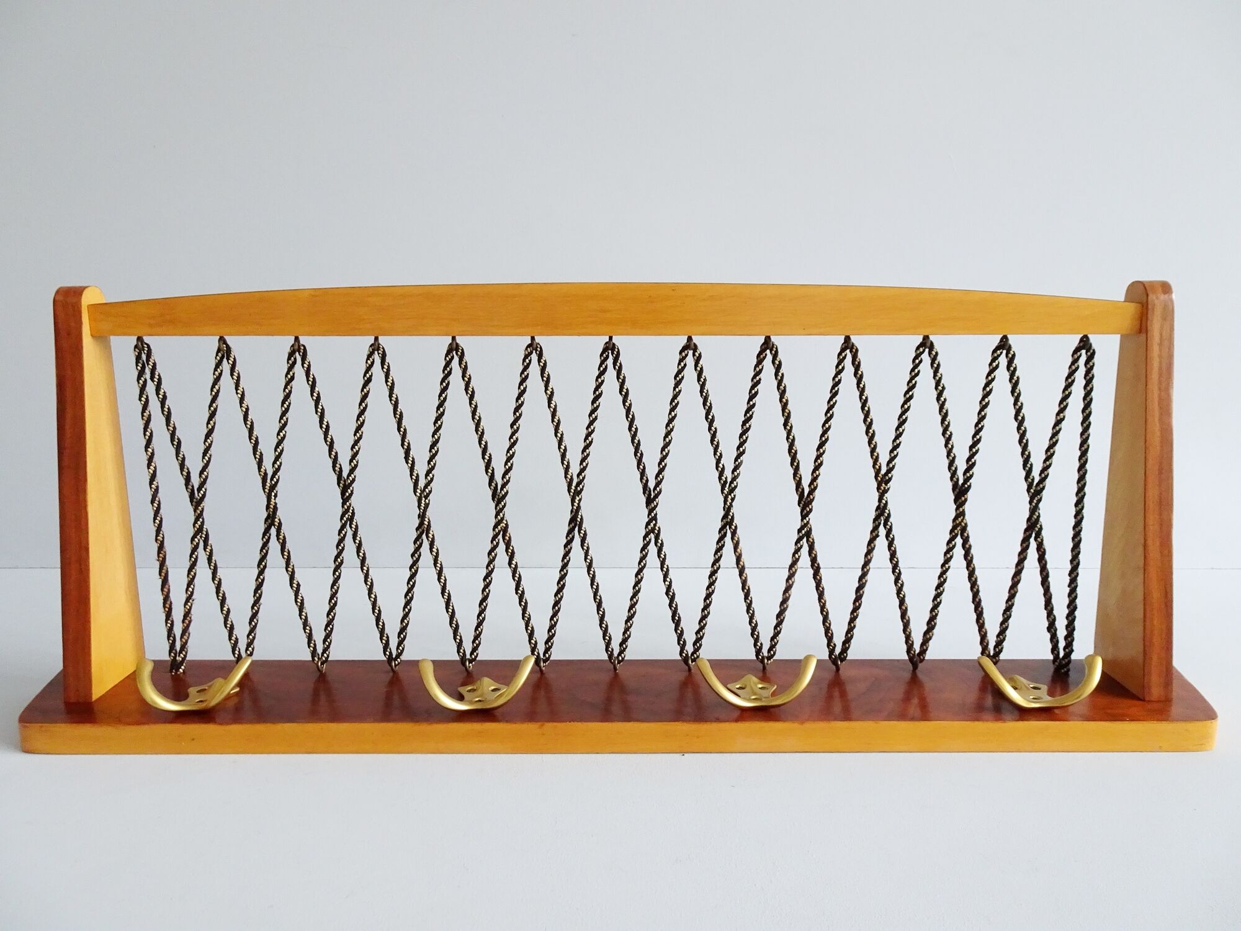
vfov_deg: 56.8
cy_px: 466
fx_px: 860
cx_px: 620
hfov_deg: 71.6
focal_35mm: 24
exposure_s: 1/30
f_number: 3.5
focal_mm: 4.1
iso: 320
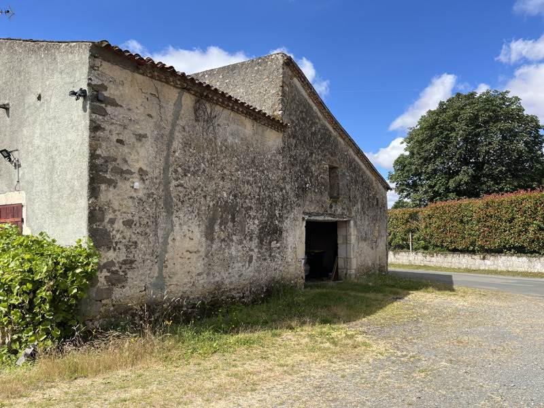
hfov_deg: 67.3
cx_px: 272
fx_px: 409
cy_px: 204
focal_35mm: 26
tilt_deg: +3.0
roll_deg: +0.2
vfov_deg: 53.1
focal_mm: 5.1
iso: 50
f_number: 1.6
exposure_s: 1/2463
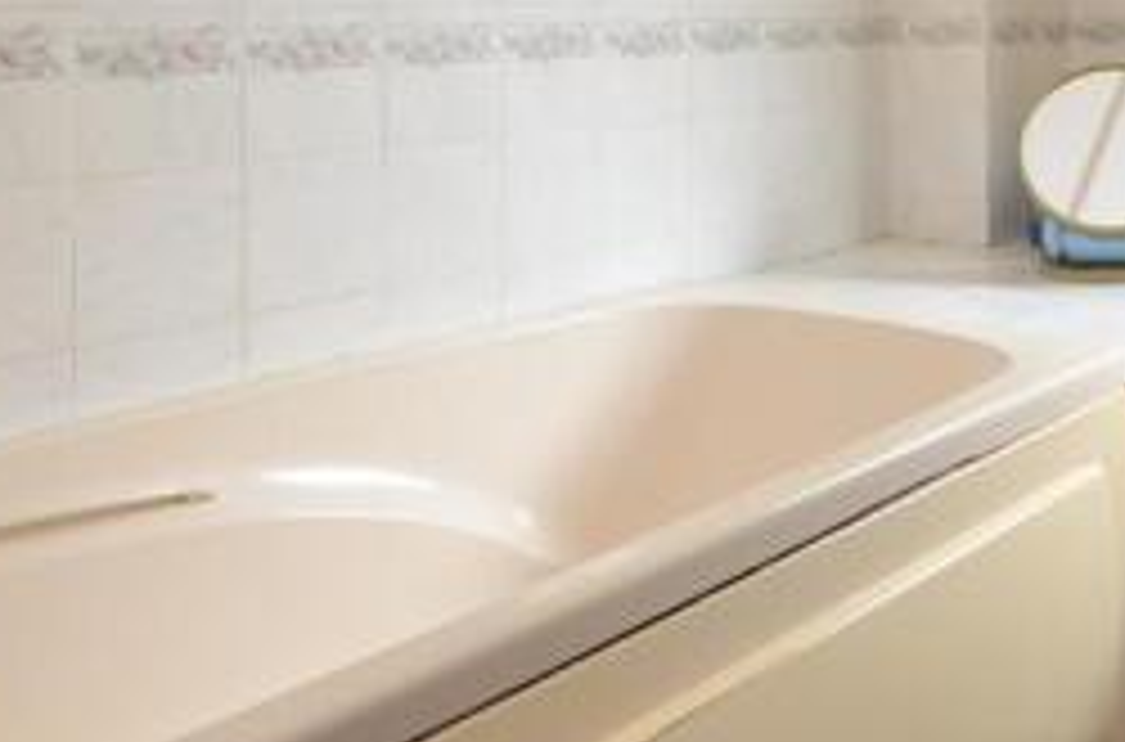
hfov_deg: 42.1
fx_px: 1349
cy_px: -9
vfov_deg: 28.7
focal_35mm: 43
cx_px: 981
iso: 200
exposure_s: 1/3
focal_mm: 11
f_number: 10
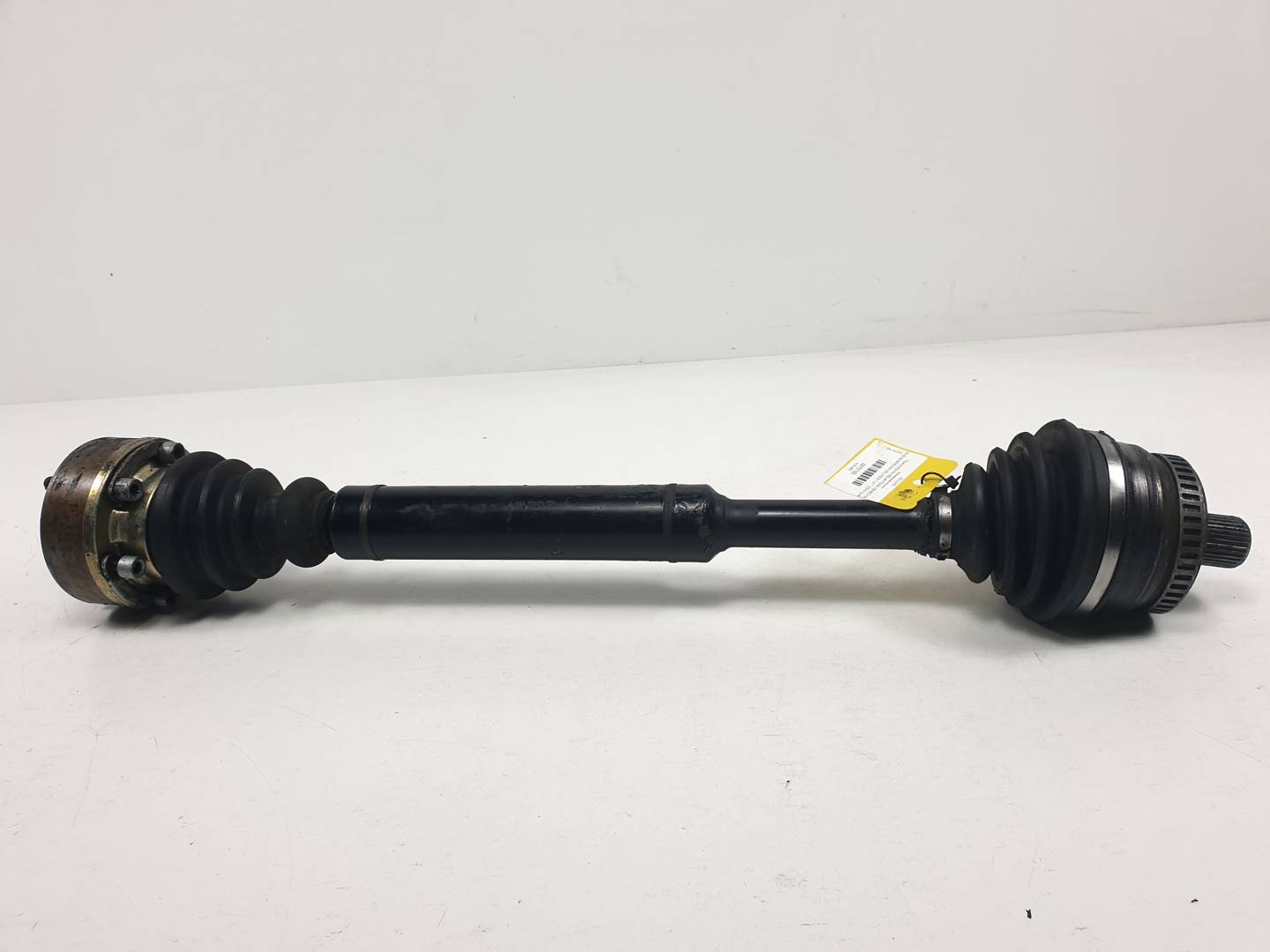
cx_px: 635
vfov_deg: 53.1
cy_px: 476
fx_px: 954
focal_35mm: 26
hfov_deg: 67.3
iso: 50
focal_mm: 4.3
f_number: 2.4
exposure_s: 1/295
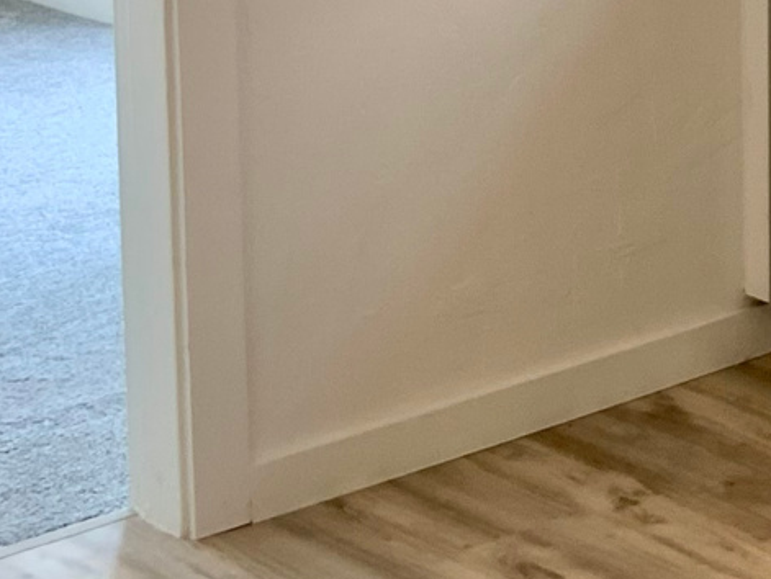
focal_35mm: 126
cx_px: 1125
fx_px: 2809
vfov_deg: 11.4
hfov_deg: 14.6
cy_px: -249
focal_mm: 3
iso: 25
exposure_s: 1/120
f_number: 1.8
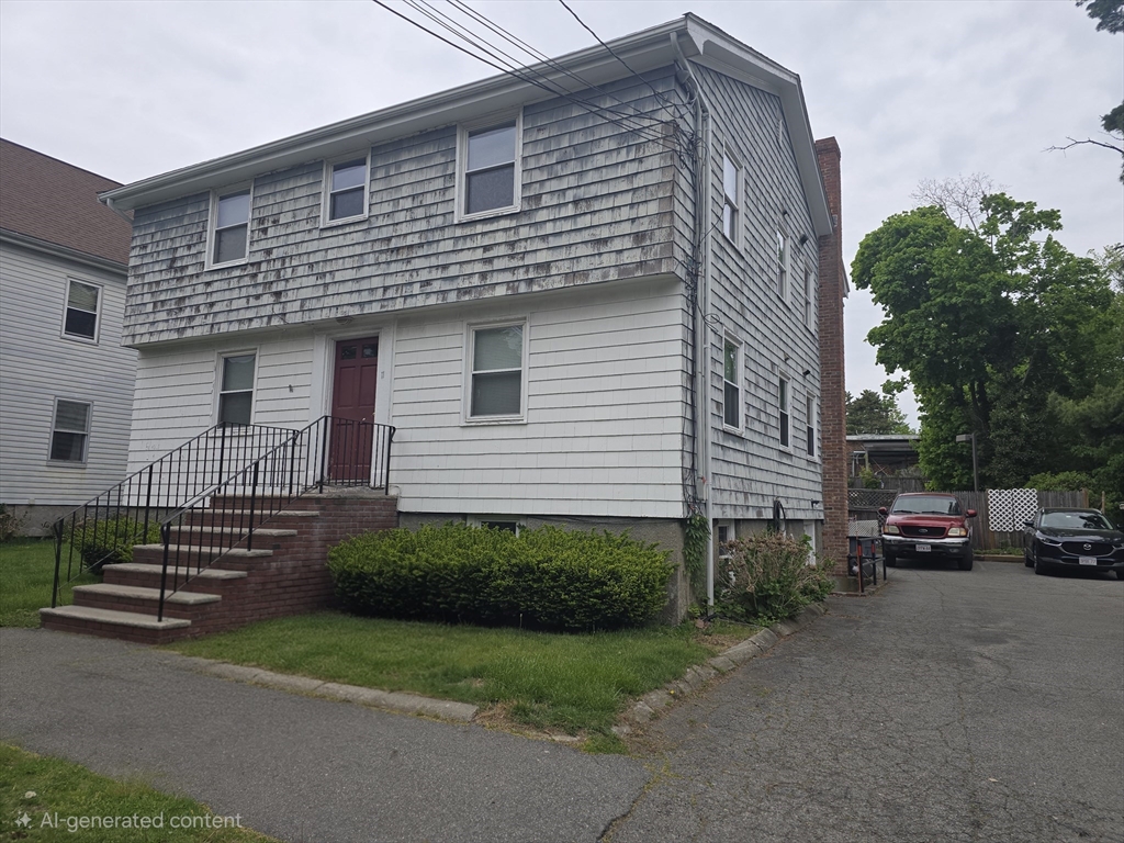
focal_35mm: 23
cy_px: 422
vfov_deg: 58.9
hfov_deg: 73.9
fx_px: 747
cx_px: 562
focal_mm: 6.3
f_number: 1.7
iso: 12
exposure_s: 1/500
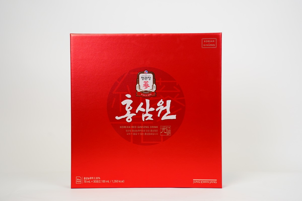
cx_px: 151
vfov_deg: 20.3
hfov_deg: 30.1
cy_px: 100
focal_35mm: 67
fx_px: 562
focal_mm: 67
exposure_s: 1/200
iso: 1000
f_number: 6.3
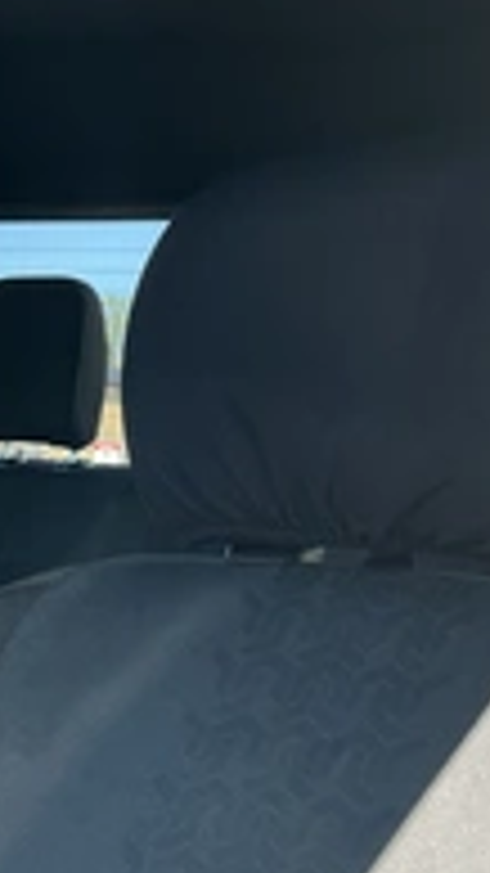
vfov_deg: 33.3
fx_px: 1456
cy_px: 468
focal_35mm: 63
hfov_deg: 18.6
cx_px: 481
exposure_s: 1/126
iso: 20
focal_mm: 3
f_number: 1.8
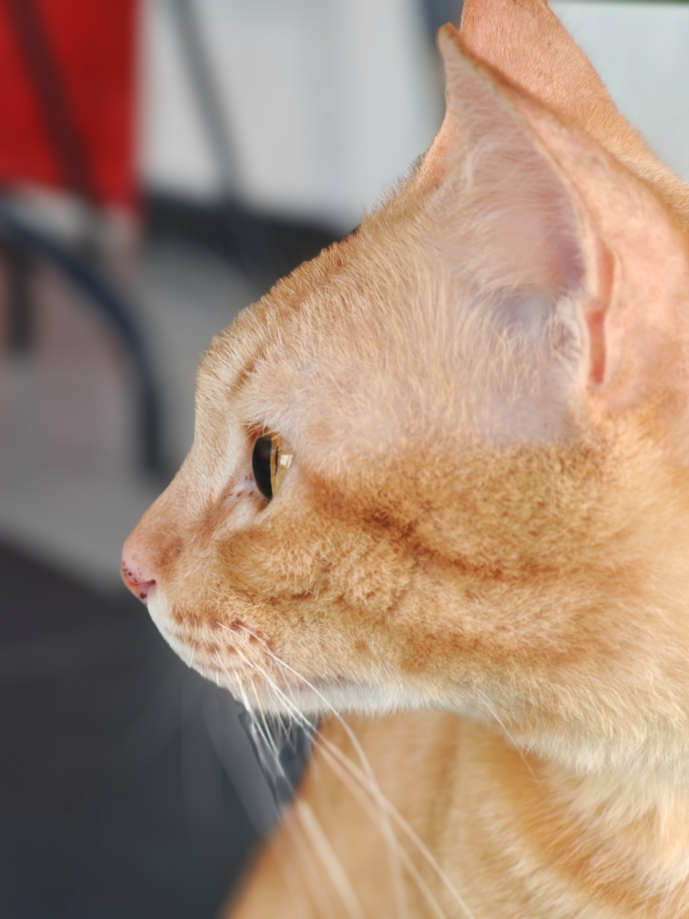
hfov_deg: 21.6
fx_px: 1805
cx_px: 344
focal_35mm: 68
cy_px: 460
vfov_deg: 28.6
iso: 125
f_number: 4
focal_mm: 8.67
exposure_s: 1/100
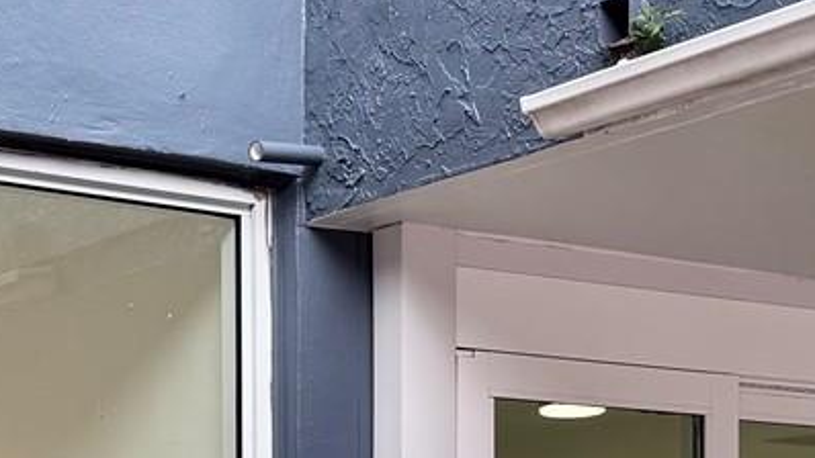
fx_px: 2269
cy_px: 628
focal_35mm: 105
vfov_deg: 11.2
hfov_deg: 20.3
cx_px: 346
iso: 80
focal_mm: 6.76
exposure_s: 1/120
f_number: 1.78
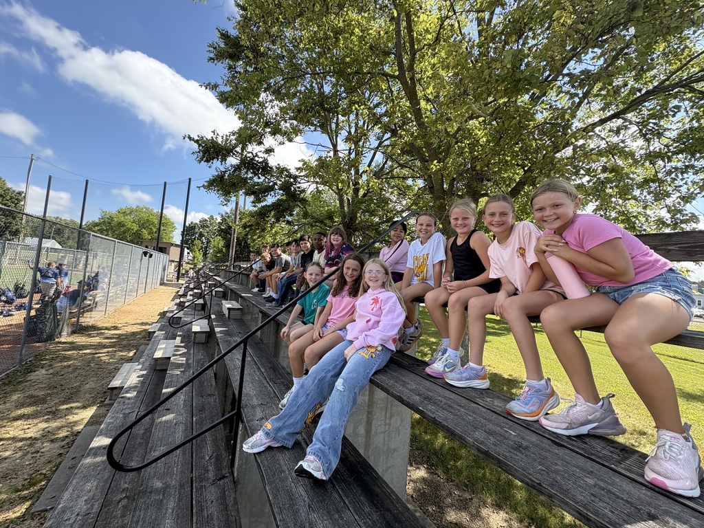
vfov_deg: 85.7
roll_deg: -4.4
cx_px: 352
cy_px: 264
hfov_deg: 102.1
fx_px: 285
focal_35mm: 14
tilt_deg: +3.1
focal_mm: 2.22
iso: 64
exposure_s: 1/501
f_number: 2.2
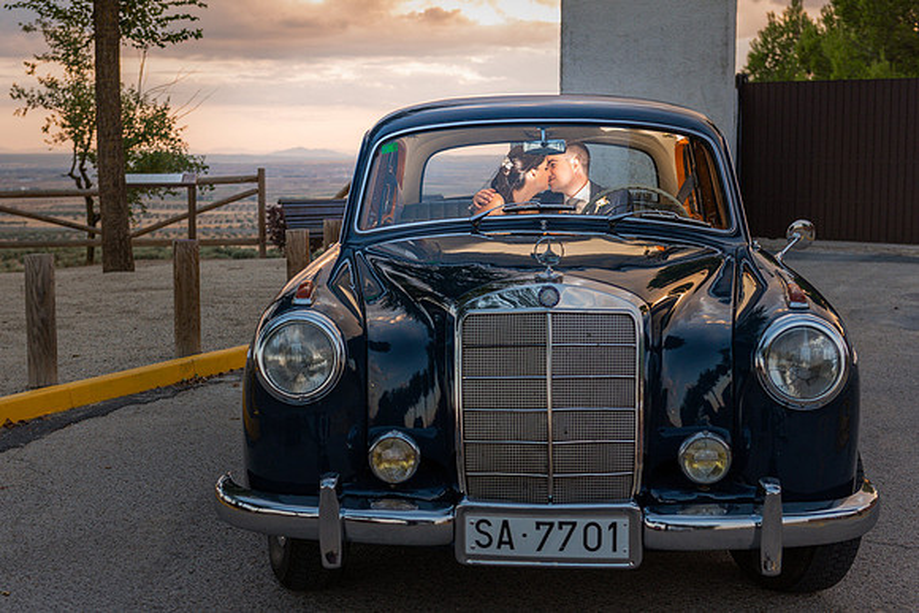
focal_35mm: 54
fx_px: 1380
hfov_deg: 36.8
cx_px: 439
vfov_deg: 25.1
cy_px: 308
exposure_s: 1/320
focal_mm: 50
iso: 800
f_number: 4
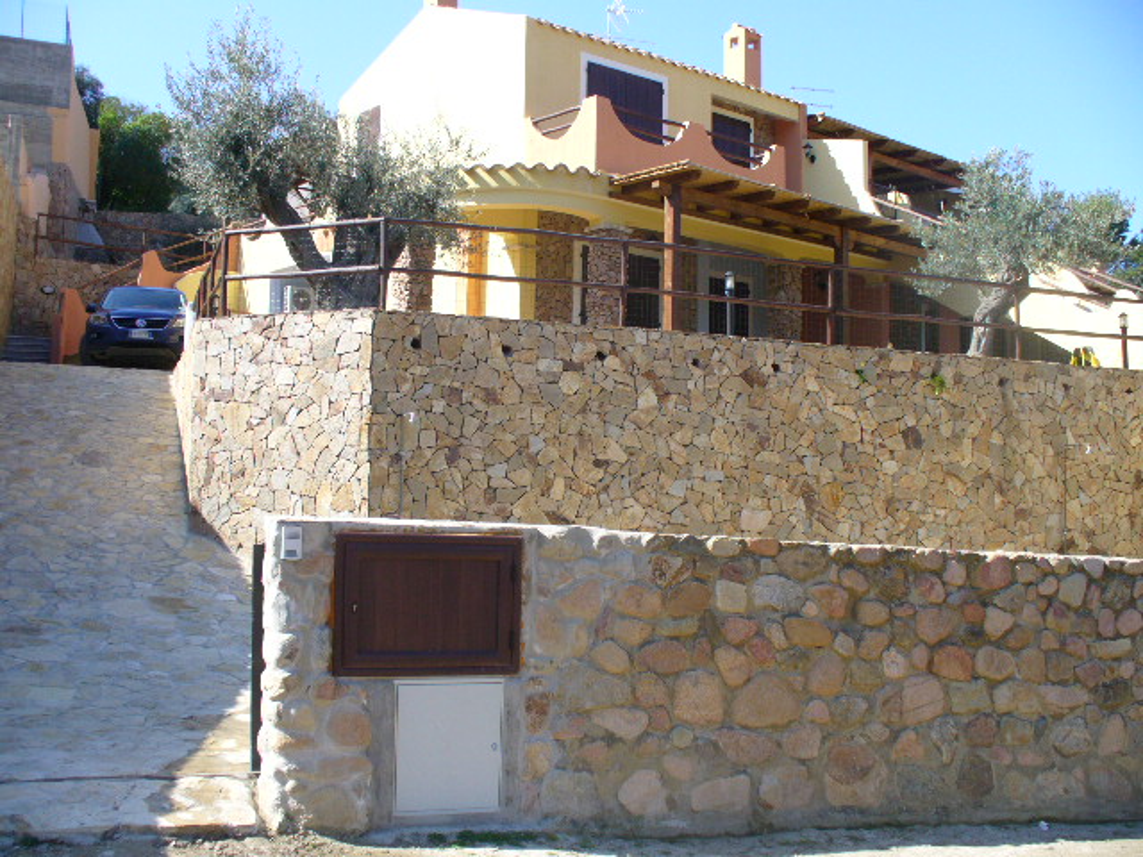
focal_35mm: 37
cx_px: 572
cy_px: 428
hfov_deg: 50.1
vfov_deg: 38.7
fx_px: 1222
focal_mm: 6.1
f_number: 5.6
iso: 80
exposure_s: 1/200
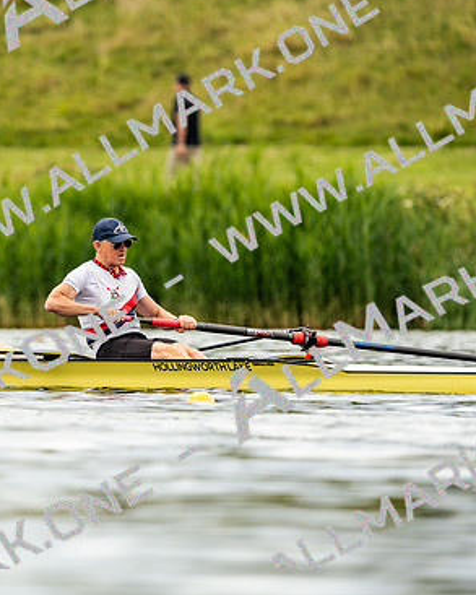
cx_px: 91
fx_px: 15701
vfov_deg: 2.2
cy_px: 290
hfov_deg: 1.7
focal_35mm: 892
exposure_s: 1/2000
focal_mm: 600
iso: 400
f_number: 6.3
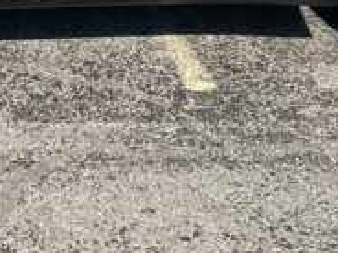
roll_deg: -2.4
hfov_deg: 13.3
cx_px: -62
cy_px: -270
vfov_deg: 9.5
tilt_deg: -7.8
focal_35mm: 145
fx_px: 1416
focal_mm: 5.7
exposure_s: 1/3460
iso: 50
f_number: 1.5
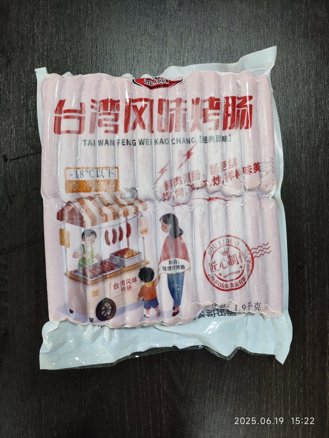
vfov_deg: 69.4
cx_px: 164
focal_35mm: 25
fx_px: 316
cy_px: 219
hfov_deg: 54.9
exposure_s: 1/50
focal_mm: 4.71
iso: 280
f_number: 1.79
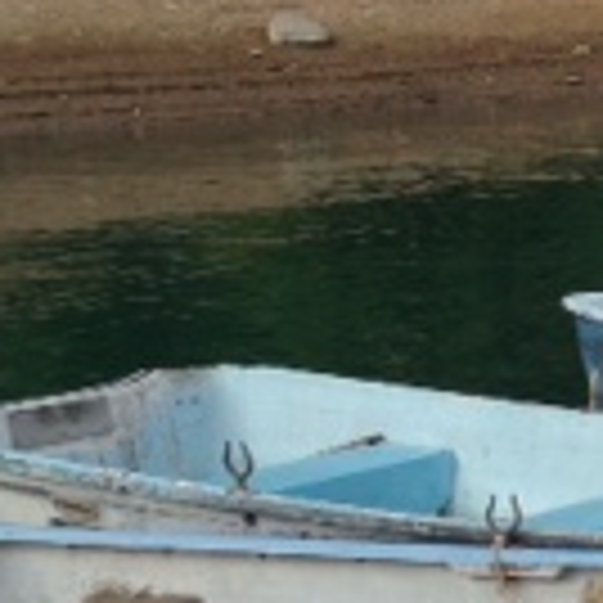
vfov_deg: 12.5
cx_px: 1112
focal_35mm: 139
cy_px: 423
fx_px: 2739
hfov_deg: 11.6
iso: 50
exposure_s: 1/775
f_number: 2.4
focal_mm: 4.13
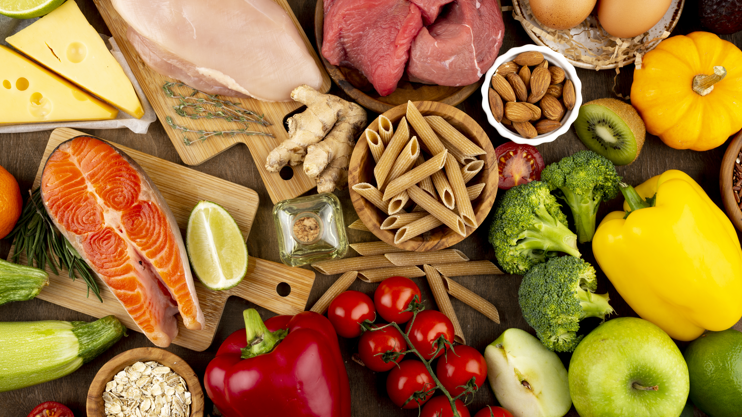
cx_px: 368
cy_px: 198
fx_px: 1043
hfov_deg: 39.2
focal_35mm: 53
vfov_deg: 22.6
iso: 100
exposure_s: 1/100
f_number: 9
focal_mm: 50
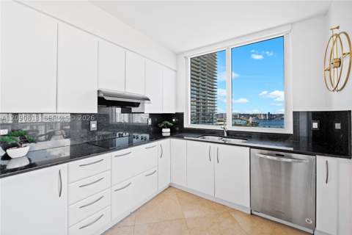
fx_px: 137
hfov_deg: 104.3
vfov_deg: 81.2
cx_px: 176
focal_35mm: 14
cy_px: 118
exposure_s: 1/13
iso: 125
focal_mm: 14
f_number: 2.8
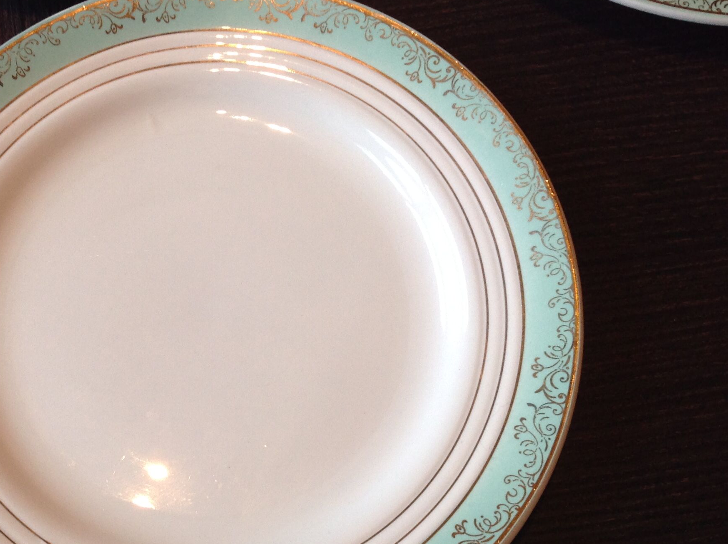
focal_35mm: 52
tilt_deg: -73.4
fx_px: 1092
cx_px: 202
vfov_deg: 27.9
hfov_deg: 36.2
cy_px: 332
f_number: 2.4
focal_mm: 4.28
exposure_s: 1/15
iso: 80
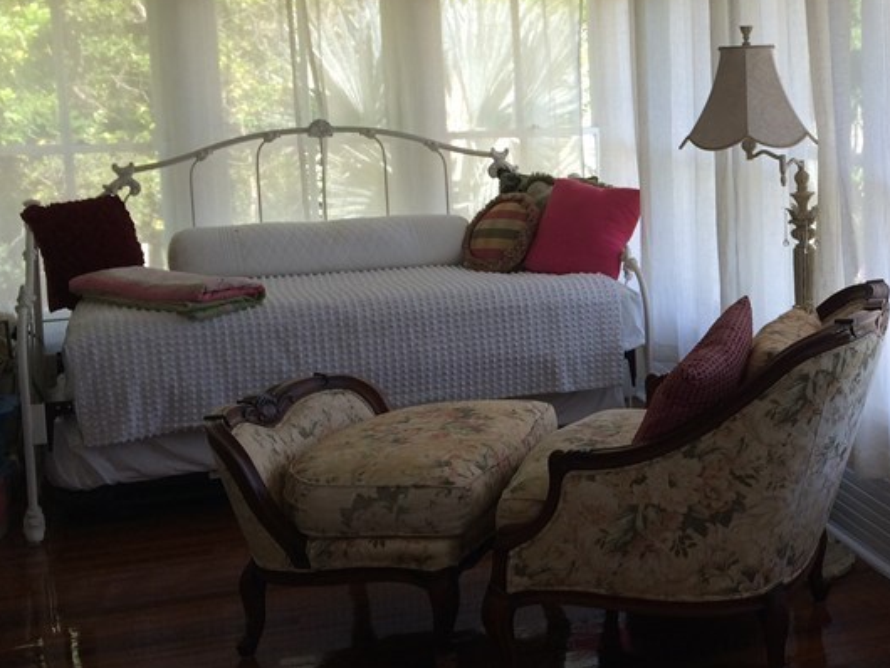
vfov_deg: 26.1
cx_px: 821
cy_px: 272
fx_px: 1440
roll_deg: +1.6
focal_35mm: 56
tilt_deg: -9.4
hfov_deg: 32.4
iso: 32
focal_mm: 4.15
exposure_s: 1/151
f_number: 2.2
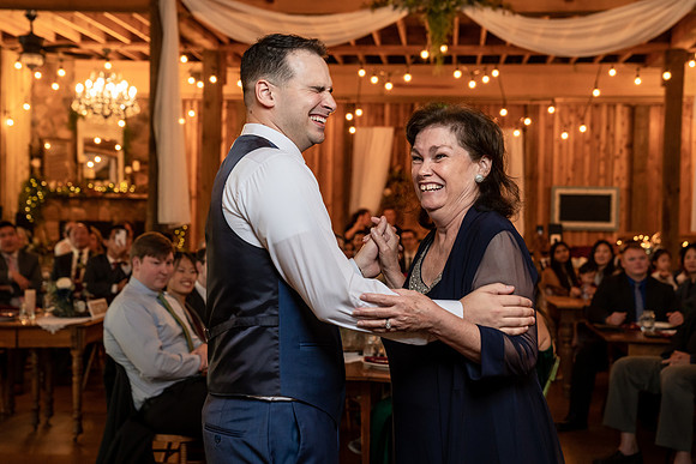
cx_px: 348
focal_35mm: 59
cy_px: 232
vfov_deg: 23.0
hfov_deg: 33.9
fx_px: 1144
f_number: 4
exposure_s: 1/100
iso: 2000
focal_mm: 53
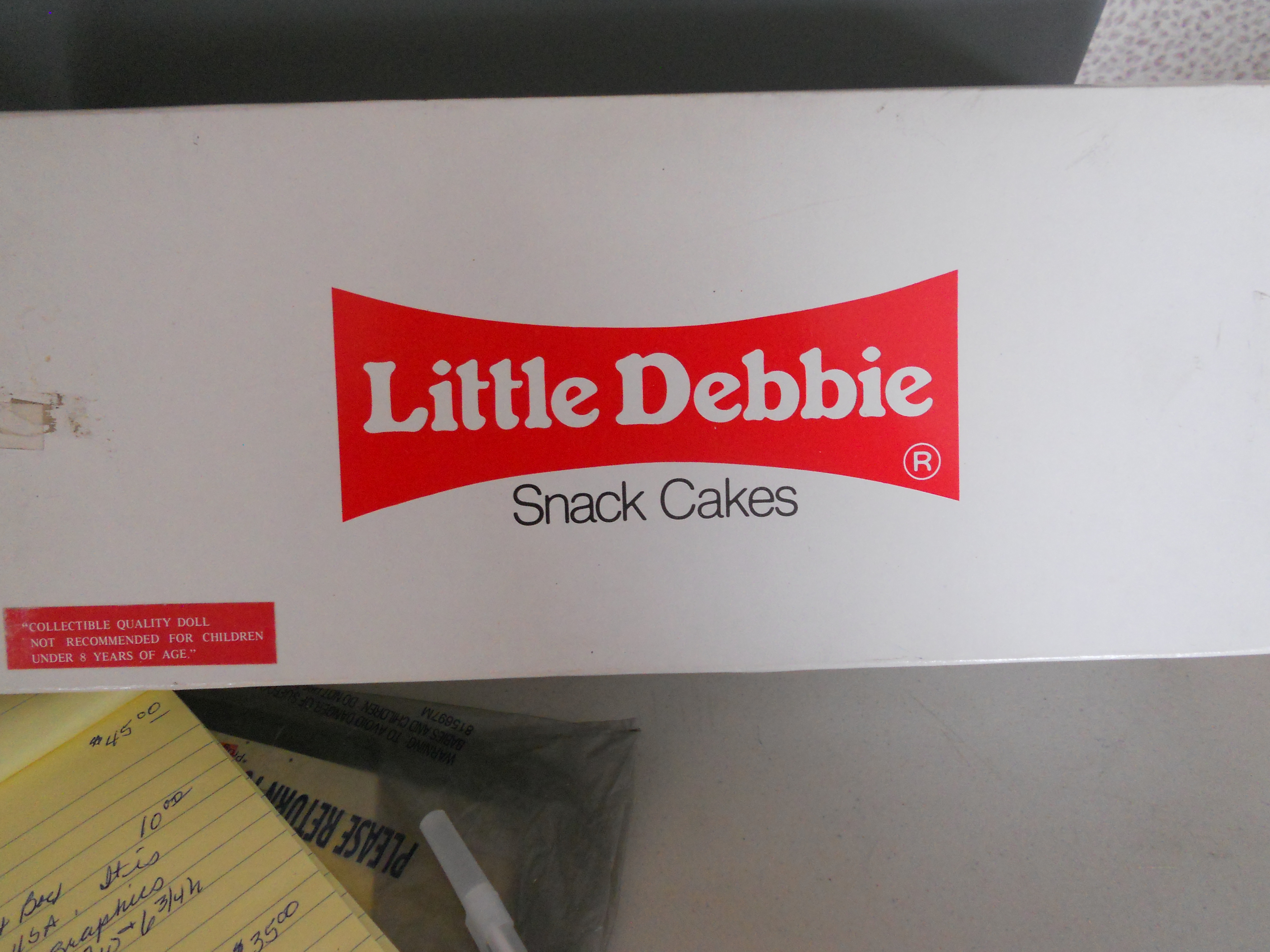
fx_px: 1174
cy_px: 476
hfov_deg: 56.8
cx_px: 635
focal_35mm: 32
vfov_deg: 44.2
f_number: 3.5
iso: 400
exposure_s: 1/60
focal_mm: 5.8
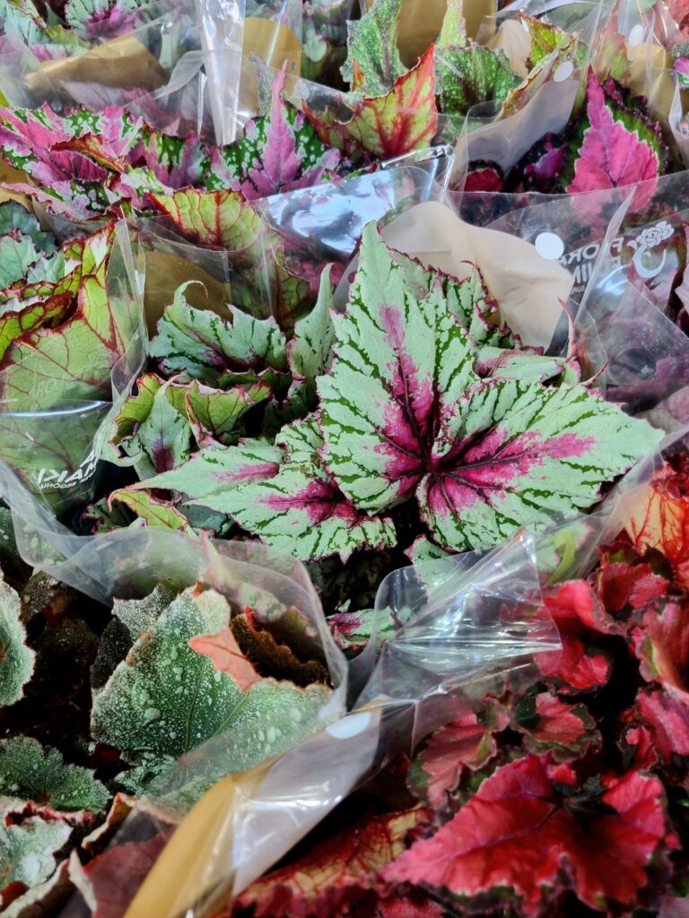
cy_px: 459
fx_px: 690
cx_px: 344
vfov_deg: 67.3
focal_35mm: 26
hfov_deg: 53.1
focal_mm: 5.4
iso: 160
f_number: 1.8
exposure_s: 1/40
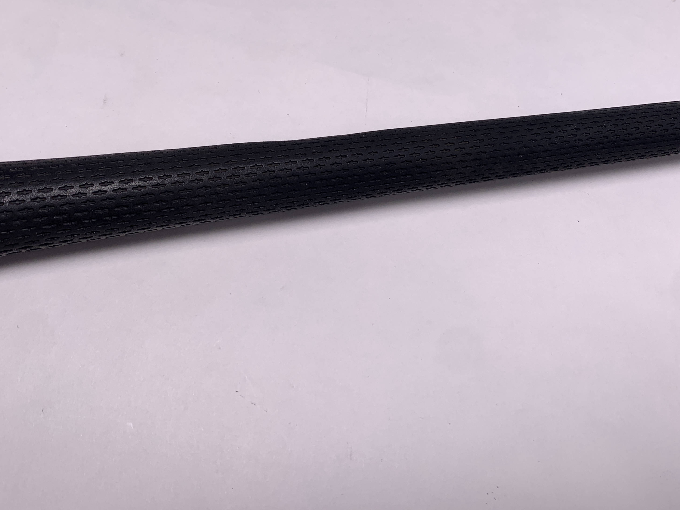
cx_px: 312
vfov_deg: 39.2
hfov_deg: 51.3
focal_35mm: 36
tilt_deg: -60.7
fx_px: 707
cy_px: 167
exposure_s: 1/413
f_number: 1.8
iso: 25
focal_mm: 4.25
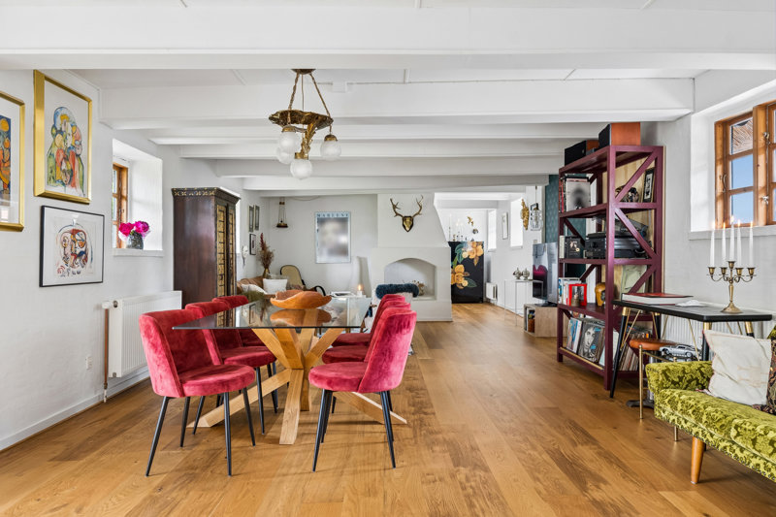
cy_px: 258
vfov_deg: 51.7
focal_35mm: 25
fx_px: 533
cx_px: 388
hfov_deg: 72.1
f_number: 8
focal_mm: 16.5
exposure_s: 1.6
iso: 200
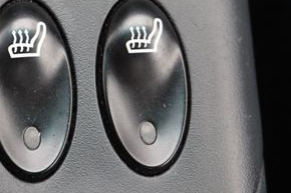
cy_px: 74
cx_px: 64
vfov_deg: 12.5
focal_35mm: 109
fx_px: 881
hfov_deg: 18.6
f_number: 5
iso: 500
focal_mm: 33
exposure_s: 1/60
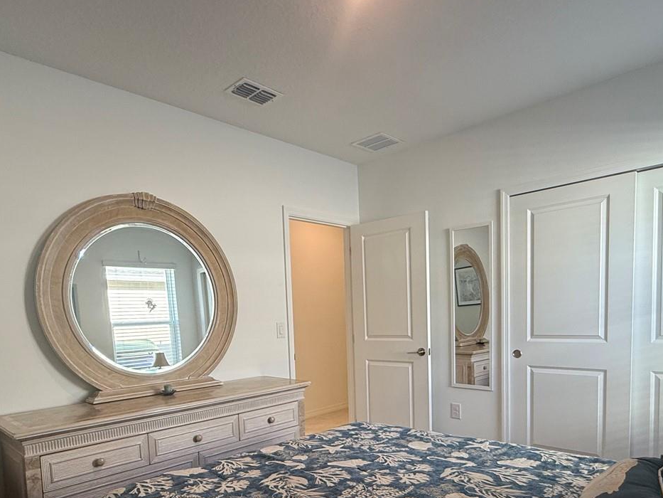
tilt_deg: -4.3
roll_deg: +2.4
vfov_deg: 55.0
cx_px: 328
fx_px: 460
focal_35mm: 24
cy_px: 353
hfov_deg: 71.6
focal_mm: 2.22
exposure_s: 1/120
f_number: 2.2
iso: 200
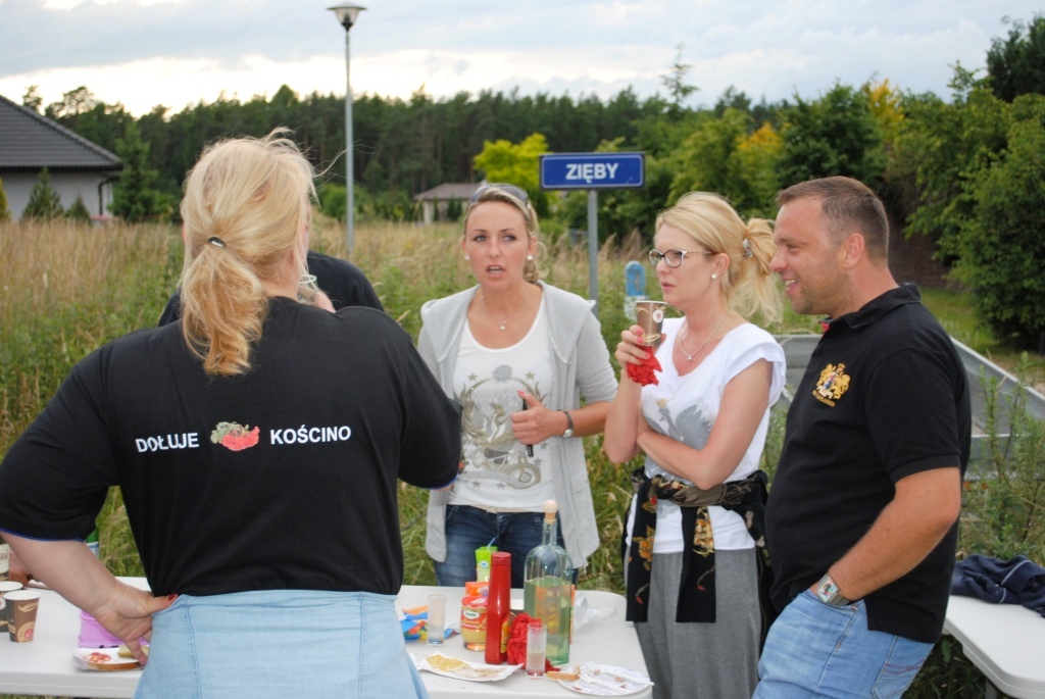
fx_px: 1482
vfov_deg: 26.5
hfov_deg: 38.8
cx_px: 522
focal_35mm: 51
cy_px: 350
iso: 110
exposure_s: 1/125
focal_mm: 34
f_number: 5
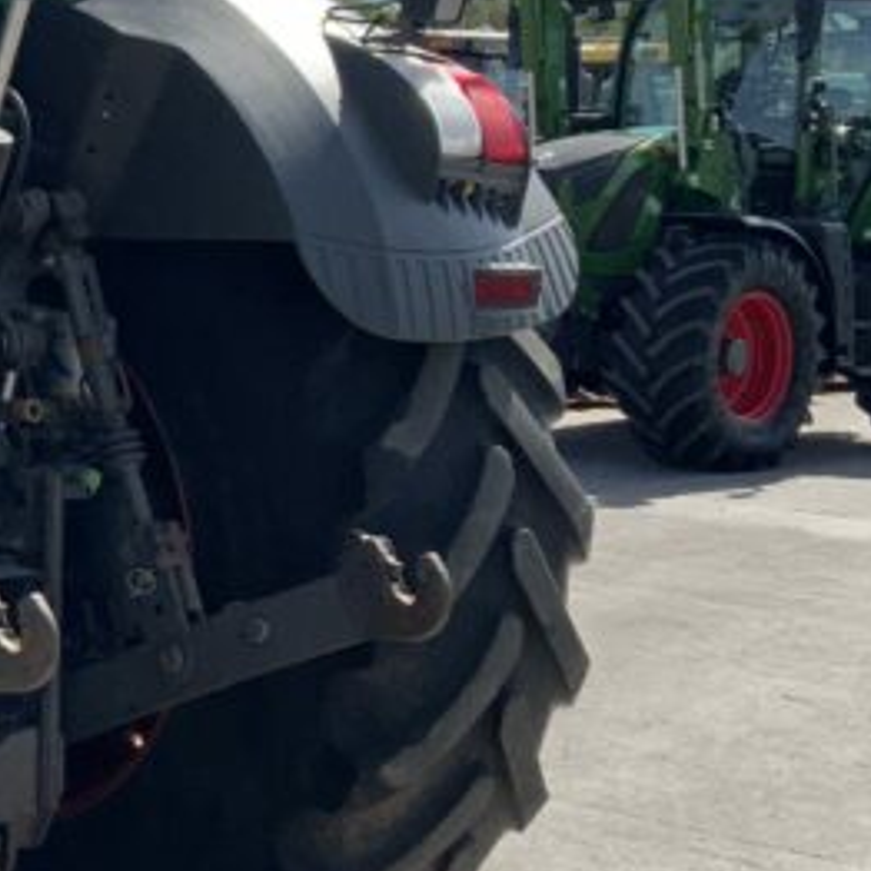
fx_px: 2847
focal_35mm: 100
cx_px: -269
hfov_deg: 16.4
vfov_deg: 17.3
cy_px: 286
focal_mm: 3
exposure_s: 1/1848
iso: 16
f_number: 1.8
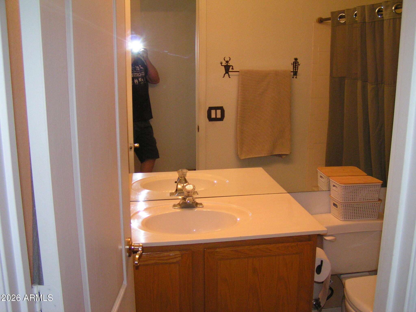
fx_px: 457
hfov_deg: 49.0
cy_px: 156
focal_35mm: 38
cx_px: 208
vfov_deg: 37.7
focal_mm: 5.8
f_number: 2.8
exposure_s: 1/40
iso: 200
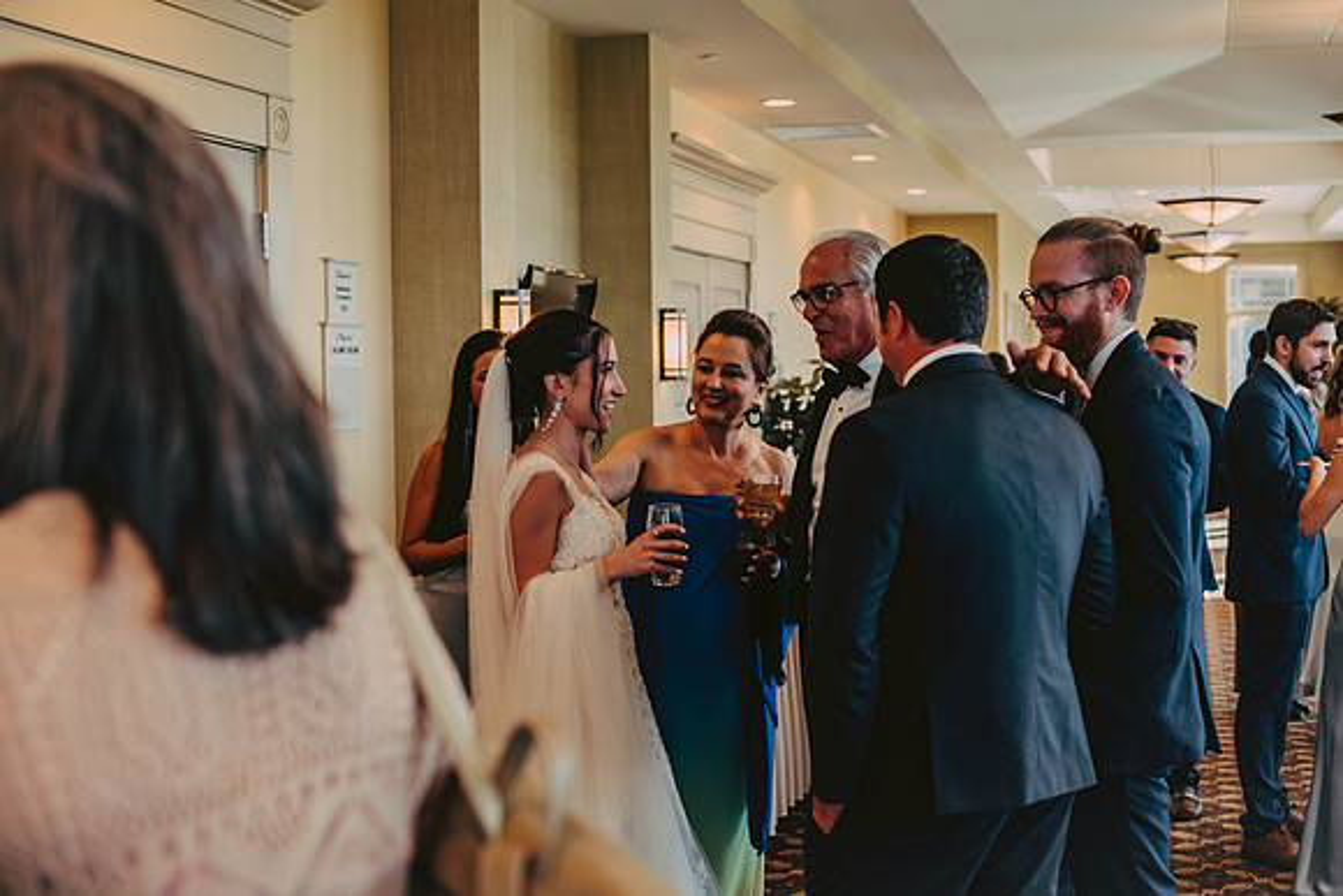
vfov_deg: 27.0
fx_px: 1866
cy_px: 448
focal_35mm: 50
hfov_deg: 39.6
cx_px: 672
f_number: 2.8
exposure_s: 1/320
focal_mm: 50
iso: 320
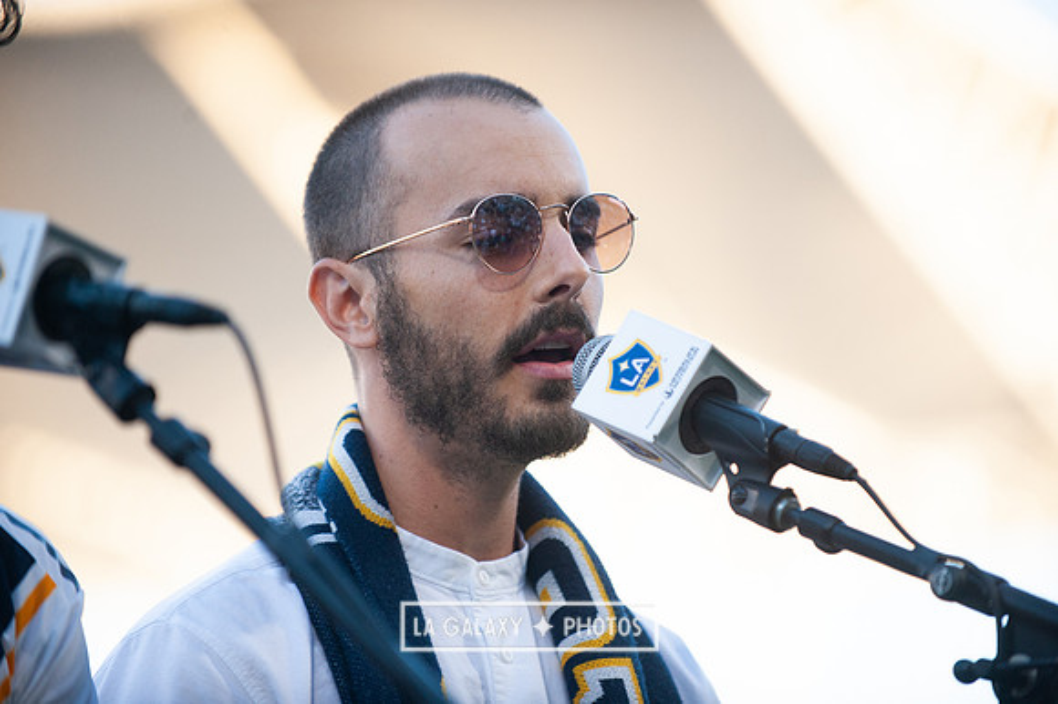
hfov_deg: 10.3
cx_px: 529
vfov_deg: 6.9
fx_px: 5874
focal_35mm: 200
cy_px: 352
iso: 800
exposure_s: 1/2000
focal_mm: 200
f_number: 2.8
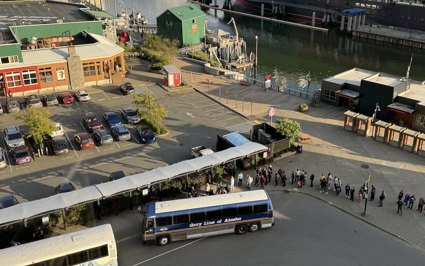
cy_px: 98
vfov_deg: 37.0
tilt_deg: -20.6
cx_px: 260
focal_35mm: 34
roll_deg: +0.4
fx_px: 394
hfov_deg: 56.2
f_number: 1.78
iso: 80
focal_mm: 6.76
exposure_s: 1/707
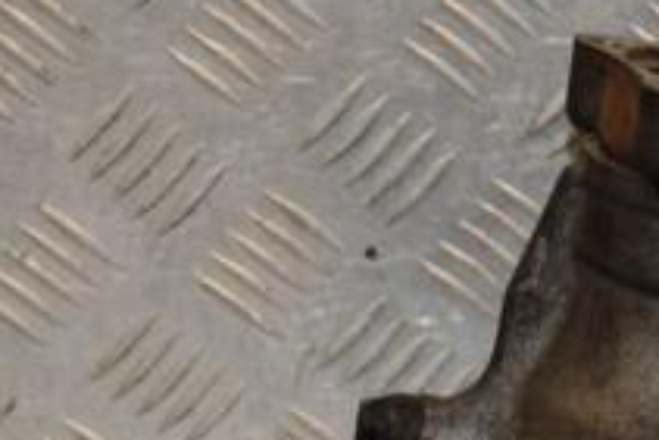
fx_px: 4836
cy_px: 537
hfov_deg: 7.7
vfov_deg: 5.2
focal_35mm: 264
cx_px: 728
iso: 800
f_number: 5.6
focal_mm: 62
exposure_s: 1/200
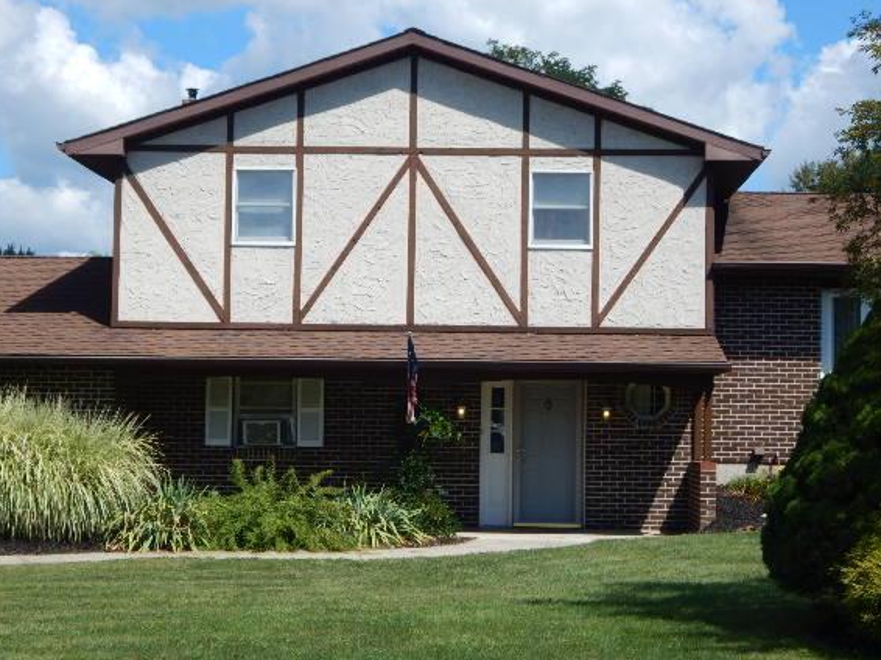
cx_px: 439
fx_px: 1755
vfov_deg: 21.3
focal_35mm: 69
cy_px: 336
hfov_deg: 28.2
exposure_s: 1/1250
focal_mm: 10.9
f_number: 4
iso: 125
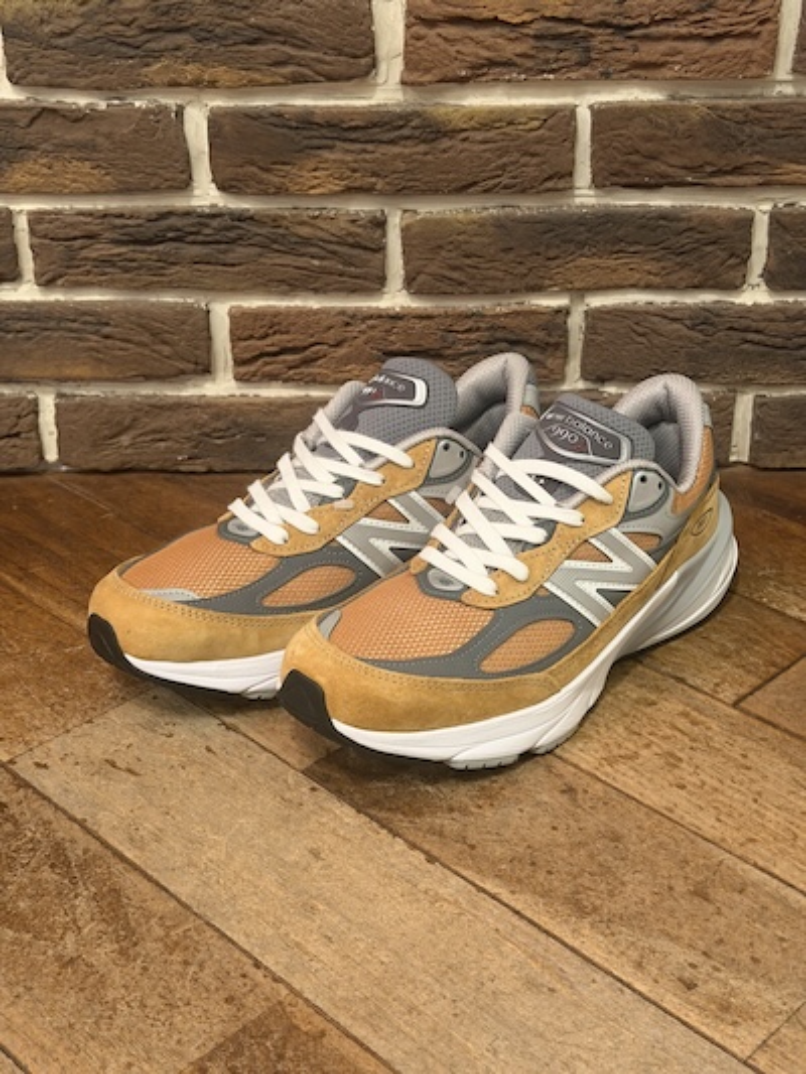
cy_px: 537
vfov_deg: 39.6
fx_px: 1490
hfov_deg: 30.3
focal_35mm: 48
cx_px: 403
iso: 500
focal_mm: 6.76
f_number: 1.78
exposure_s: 1/40
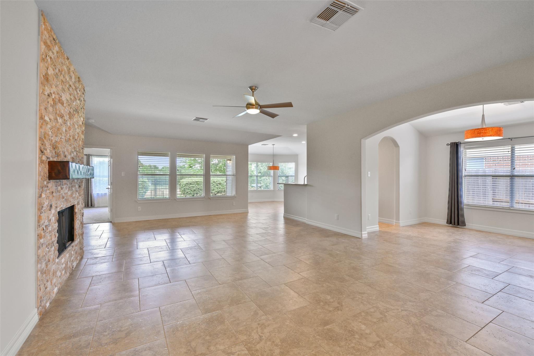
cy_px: 178
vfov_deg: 73.8
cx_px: 267
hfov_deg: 96.7
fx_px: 237
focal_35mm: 16
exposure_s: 1/3
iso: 200
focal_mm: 16
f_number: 8
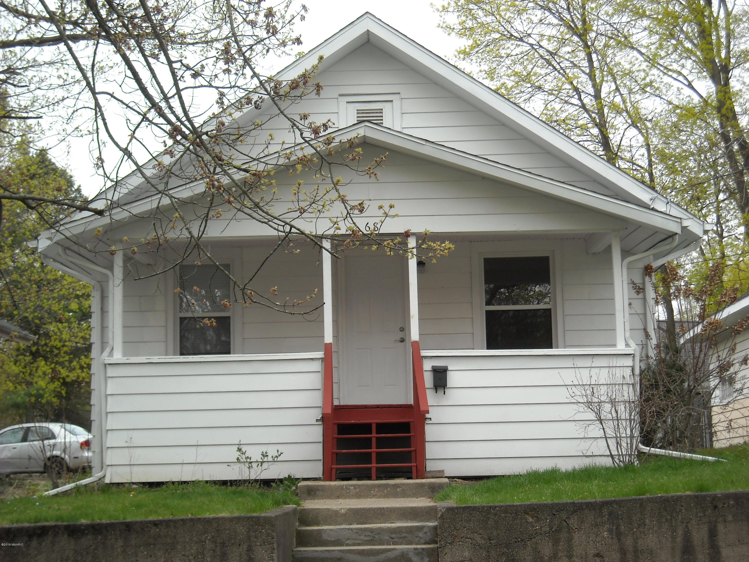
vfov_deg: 21.6
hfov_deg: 28.6
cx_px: 374
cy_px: 281
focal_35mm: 68
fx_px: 1471
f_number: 3.7
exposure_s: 1/353
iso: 64
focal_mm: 11.02
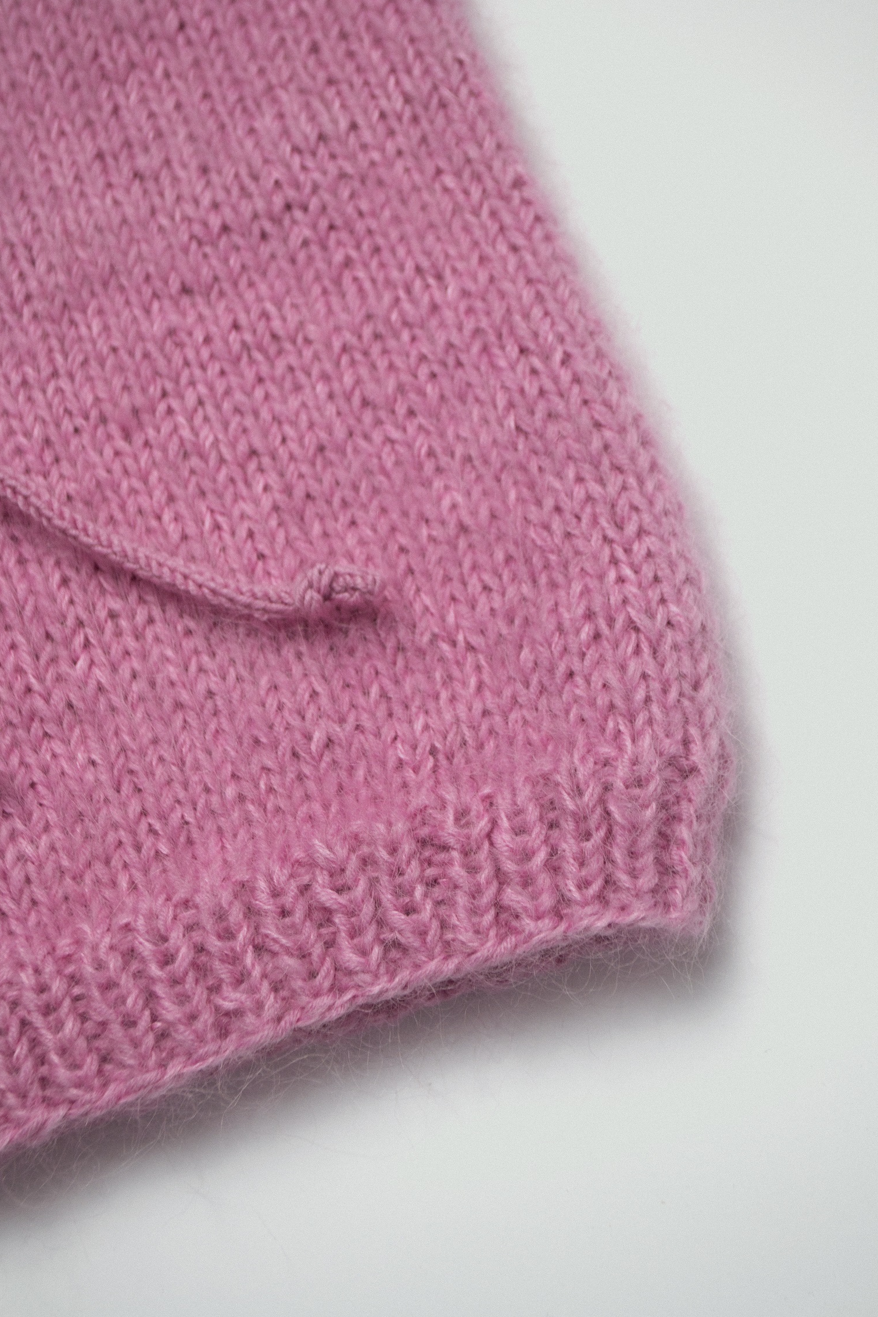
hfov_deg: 22.3
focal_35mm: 61
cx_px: 444
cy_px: 660
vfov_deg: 32.9
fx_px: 2231
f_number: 5.3
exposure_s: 1/40
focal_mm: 40
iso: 100
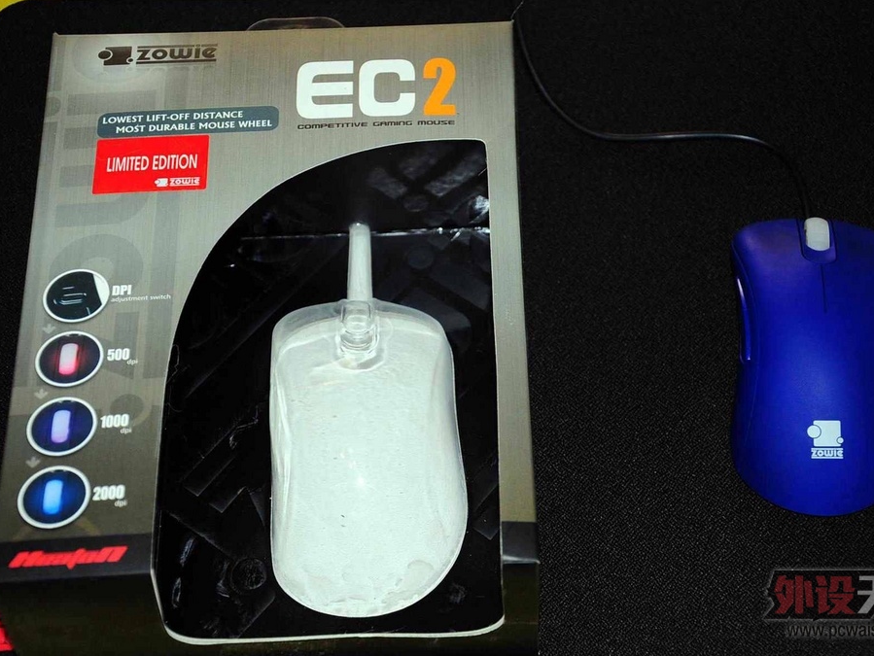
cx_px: 456
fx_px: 2071
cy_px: 328
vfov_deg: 18.0
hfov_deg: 23.8
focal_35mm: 82
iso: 400
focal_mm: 50
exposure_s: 1/60
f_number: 5
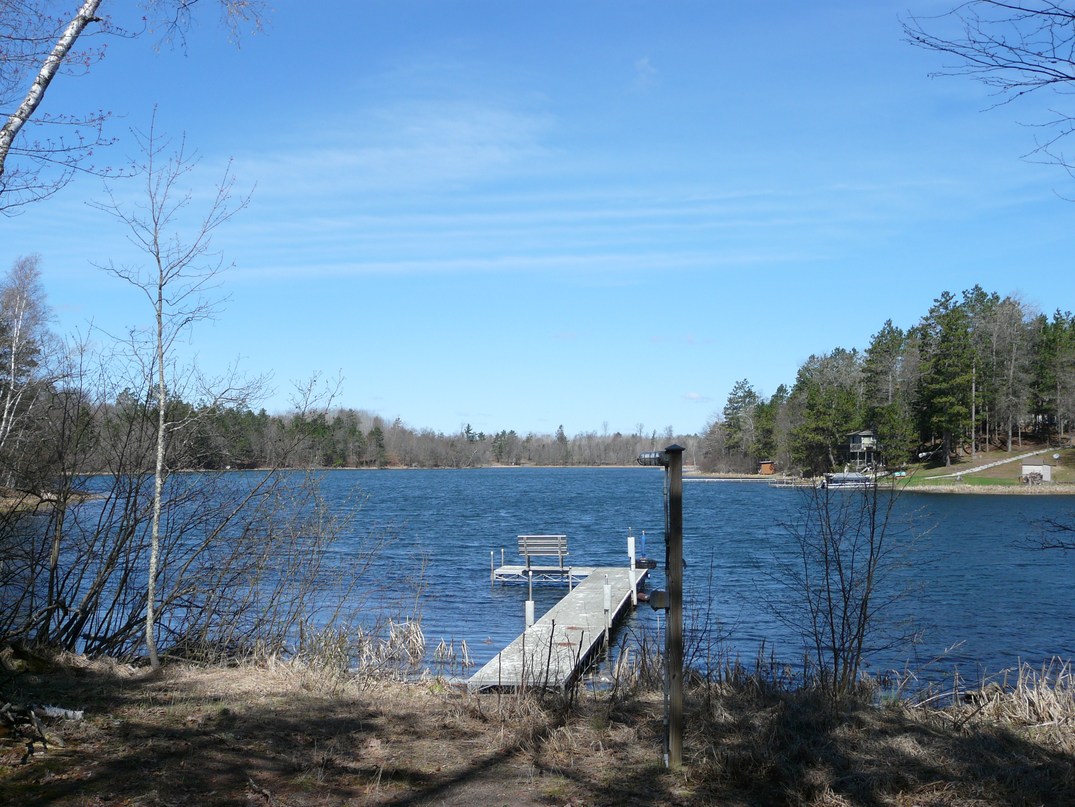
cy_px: 404
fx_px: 1149
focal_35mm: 37
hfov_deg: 50.1
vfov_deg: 38.7
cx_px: 538
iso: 100
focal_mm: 6
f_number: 2.8
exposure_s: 1/1000
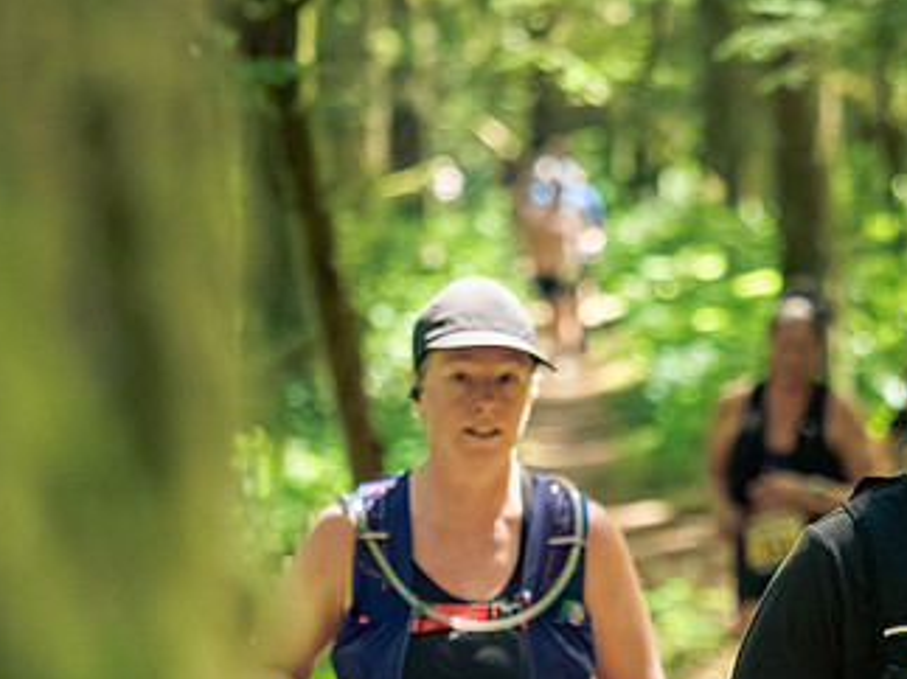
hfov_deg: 7.0
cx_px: 724
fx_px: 7439
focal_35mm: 284
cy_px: 560
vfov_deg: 5.2
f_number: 2.8
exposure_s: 1/800
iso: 5000
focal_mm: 79
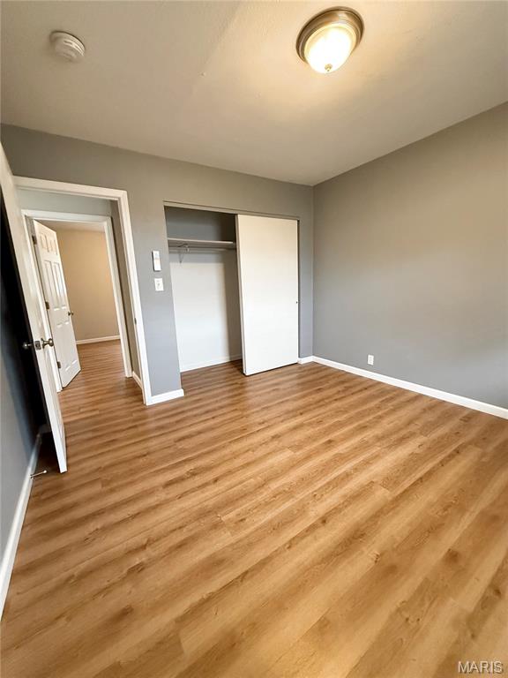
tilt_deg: -11.4
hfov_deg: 85.7
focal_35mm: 14
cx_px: 254
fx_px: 274
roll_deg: +1.8
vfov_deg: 102.1
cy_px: 339
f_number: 2.2
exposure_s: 1/60
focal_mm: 2.22
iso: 640
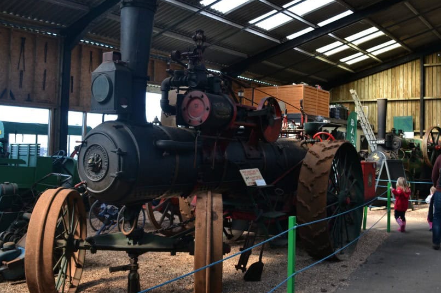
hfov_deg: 58.4
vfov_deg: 41.1
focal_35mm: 32
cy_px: 141
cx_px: 257
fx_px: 392
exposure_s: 1/125
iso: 400
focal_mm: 18
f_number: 5.6
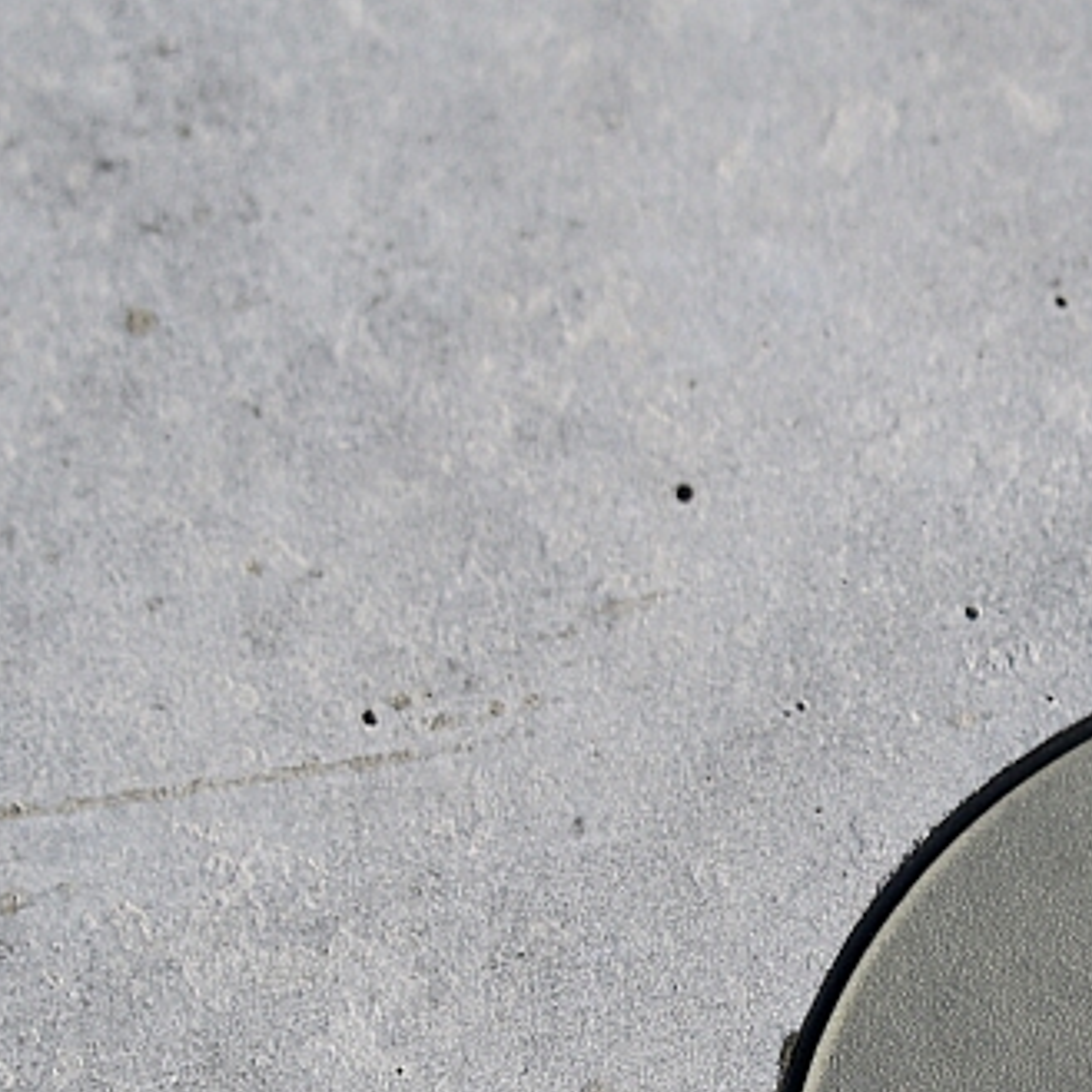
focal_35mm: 350
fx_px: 12492
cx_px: 1620
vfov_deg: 5.0
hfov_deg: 5.0
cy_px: 1165
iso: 100
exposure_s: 1/250
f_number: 4.5
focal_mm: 113
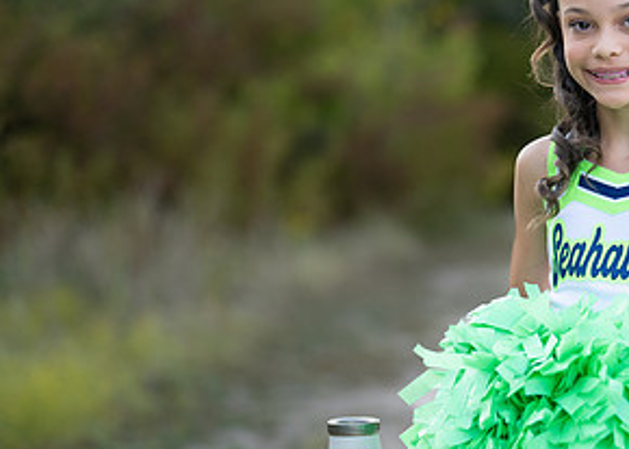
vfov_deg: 11.6
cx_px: 657
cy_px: 269
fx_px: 2215
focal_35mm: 124
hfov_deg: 15.8
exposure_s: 1/1250
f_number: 1.2
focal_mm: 50
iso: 100
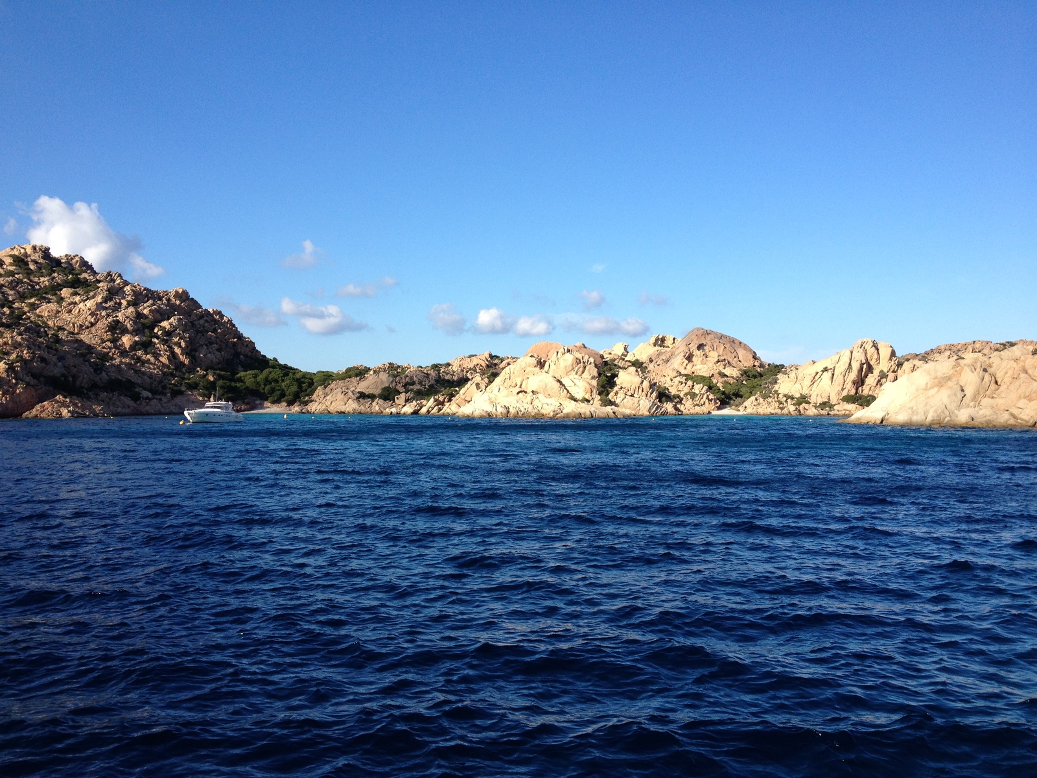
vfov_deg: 40.7
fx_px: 1049
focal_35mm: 35
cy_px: 389
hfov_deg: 52.6
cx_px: 518
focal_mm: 4.28
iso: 64
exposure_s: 1/1284
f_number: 2.4
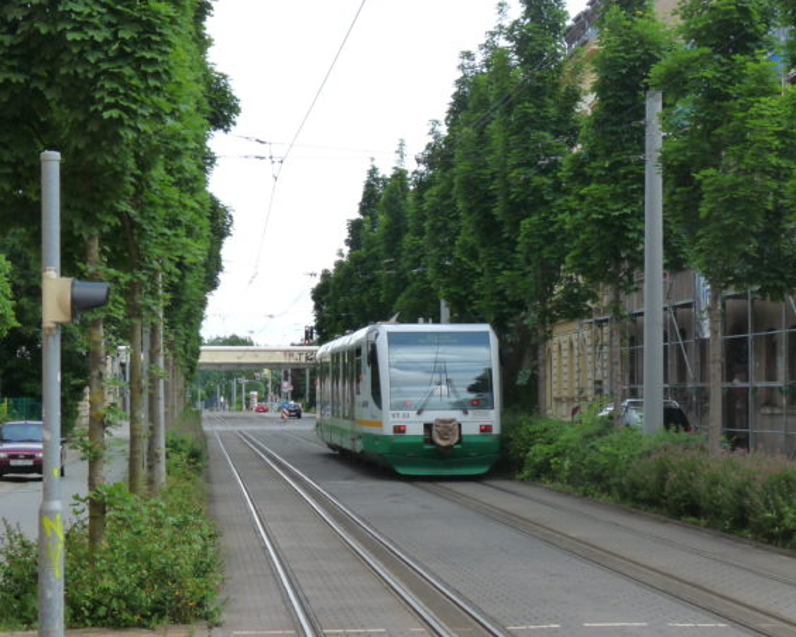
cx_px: 361
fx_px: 2191
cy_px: 369
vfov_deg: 16.5
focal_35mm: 93
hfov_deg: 20.6
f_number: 5
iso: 160
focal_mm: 12.4
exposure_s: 1/200
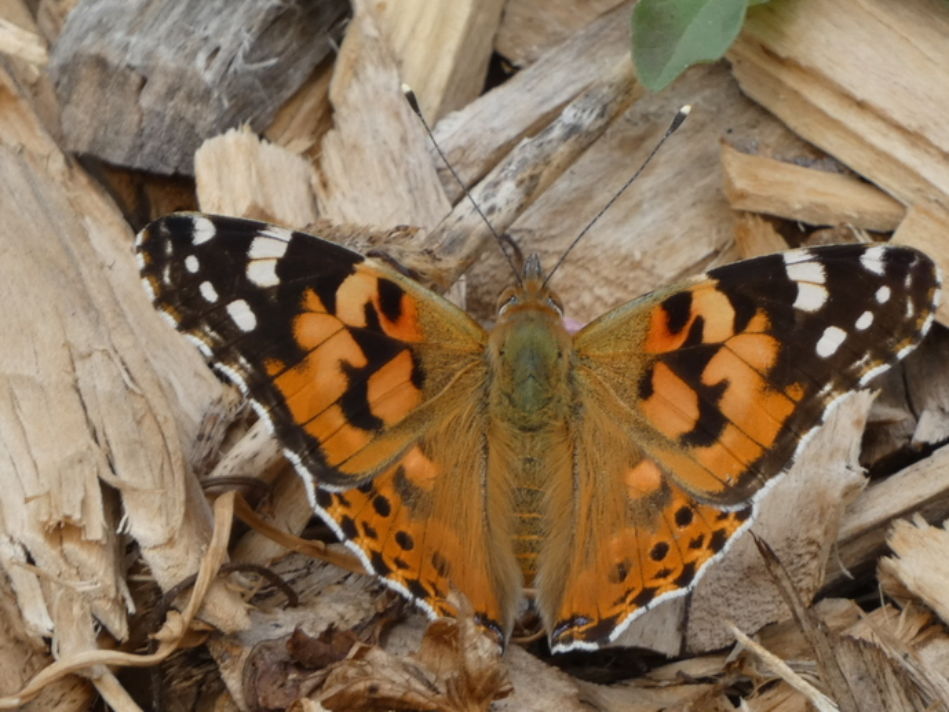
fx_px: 21799
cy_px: 369
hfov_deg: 2.5
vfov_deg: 1.9
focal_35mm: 795
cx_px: 541
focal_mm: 115
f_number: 5.6
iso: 80
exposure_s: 1/100
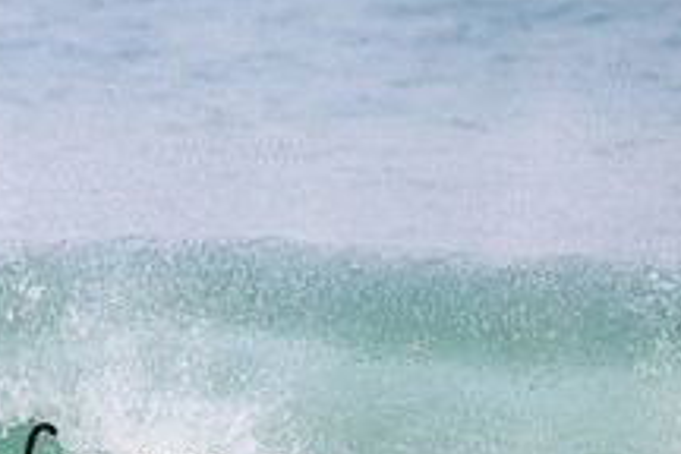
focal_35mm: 1708
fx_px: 32307
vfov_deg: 0.8
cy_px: 446
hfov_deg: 1.2
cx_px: 9
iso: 4500
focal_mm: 610
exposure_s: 1/2000
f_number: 11
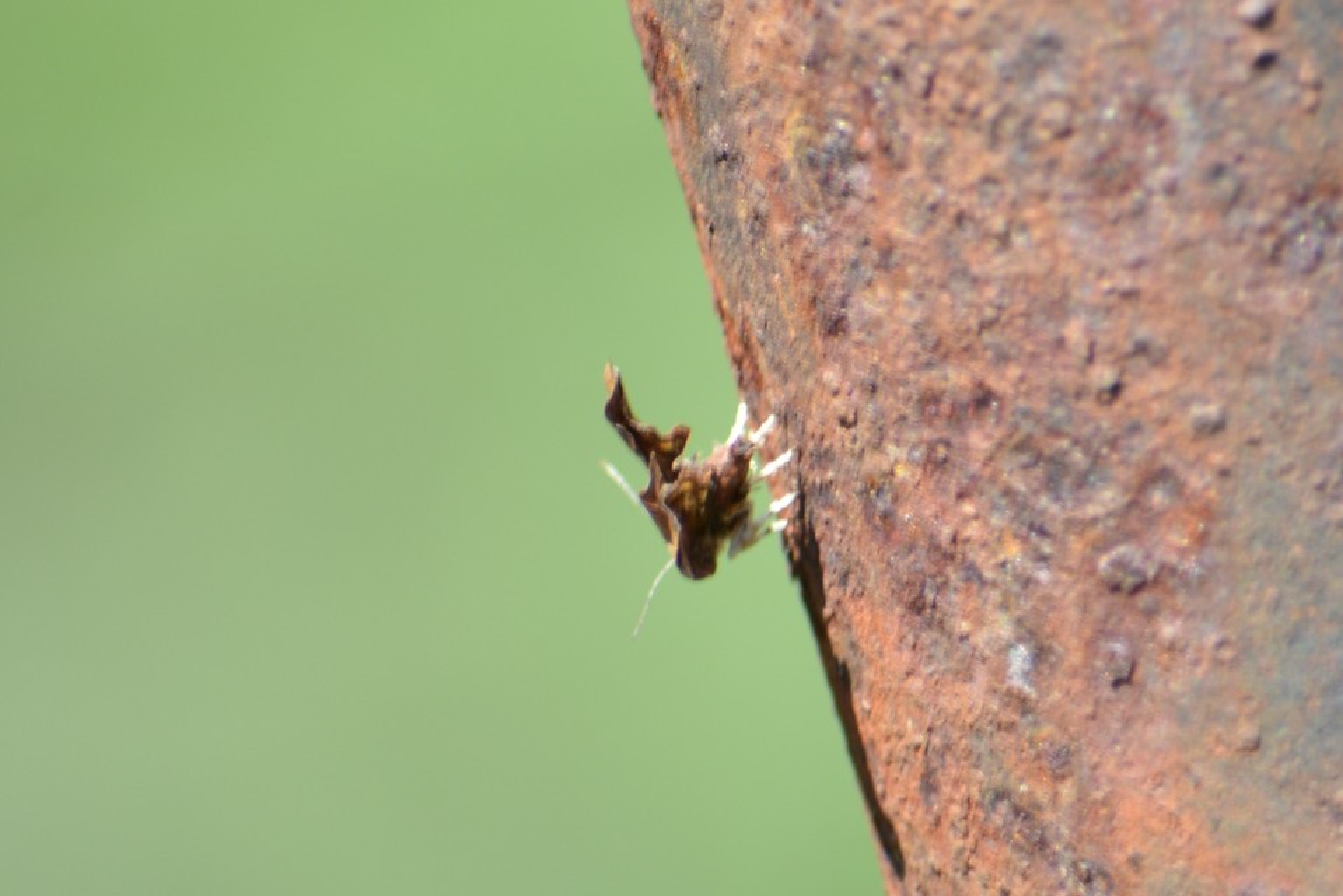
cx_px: 672
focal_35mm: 450
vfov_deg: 3.1
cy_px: 448
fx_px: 16792
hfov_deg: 4.6
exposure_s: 1/125
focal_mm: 300
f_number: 8
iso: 200
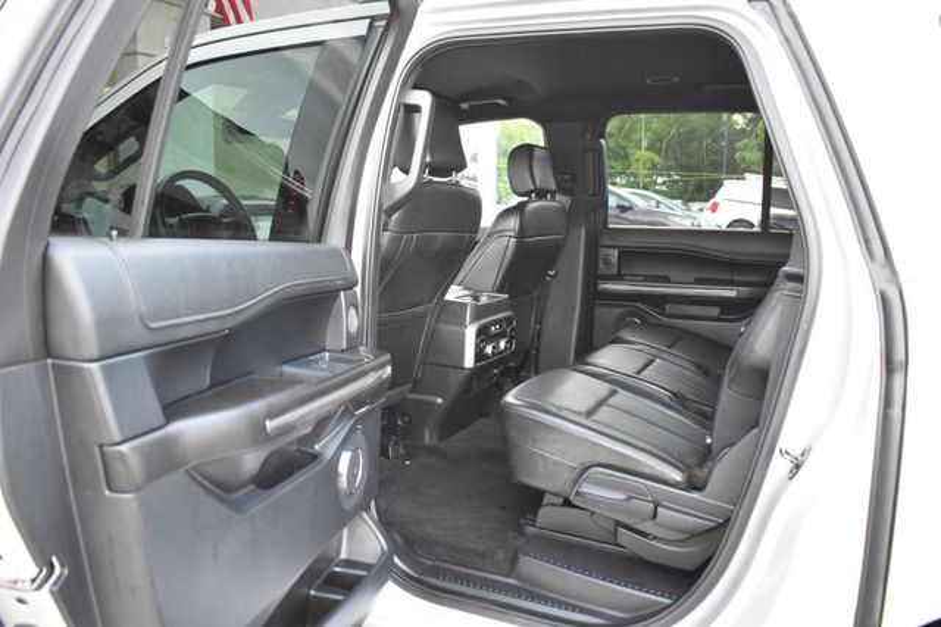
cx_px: 470
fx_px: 784
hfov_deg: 62.0
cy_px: 314
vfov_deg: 43.6
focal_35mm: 30
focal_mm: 20
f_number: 3.5
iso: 3200
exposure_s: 1/100
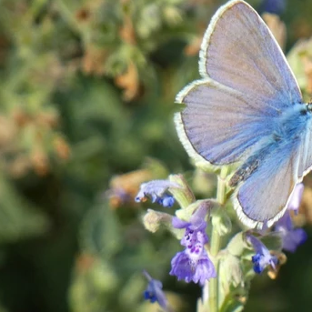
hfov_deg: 2.1
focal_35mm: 850
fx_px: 8668
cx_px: 268
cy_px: 152
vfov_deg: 2.1
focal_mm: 92.3
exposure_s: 1/100
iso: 125
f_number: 5.6
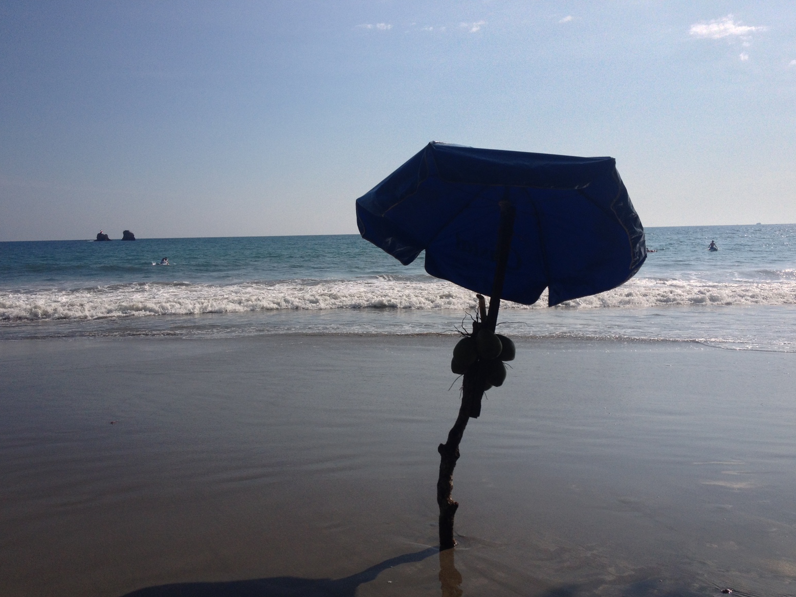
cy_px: 305
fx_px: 828
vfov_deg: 39.7
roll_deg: +2.0
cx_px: 403
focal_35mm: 36
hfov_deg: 51.4
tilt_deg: -8.6
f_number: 2.4
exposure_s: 1/5025
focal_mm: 4.28
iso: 50
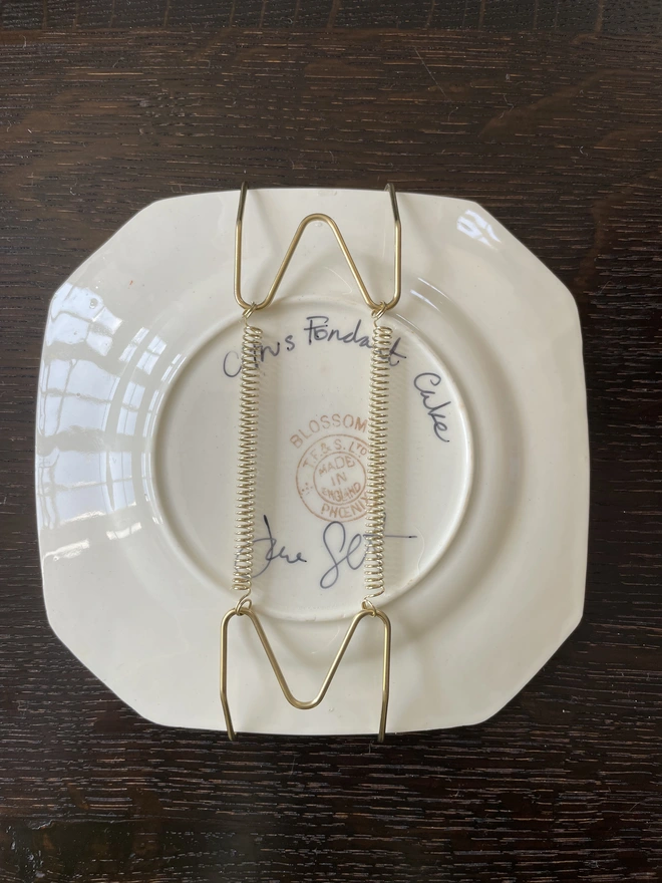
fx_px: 663
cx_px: 331
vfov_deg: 67.3
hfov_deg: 53.1
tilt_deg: -88.0
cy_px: 442
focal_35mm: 26
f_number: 1.6
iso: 32
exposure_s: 1/160
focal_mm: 4.2
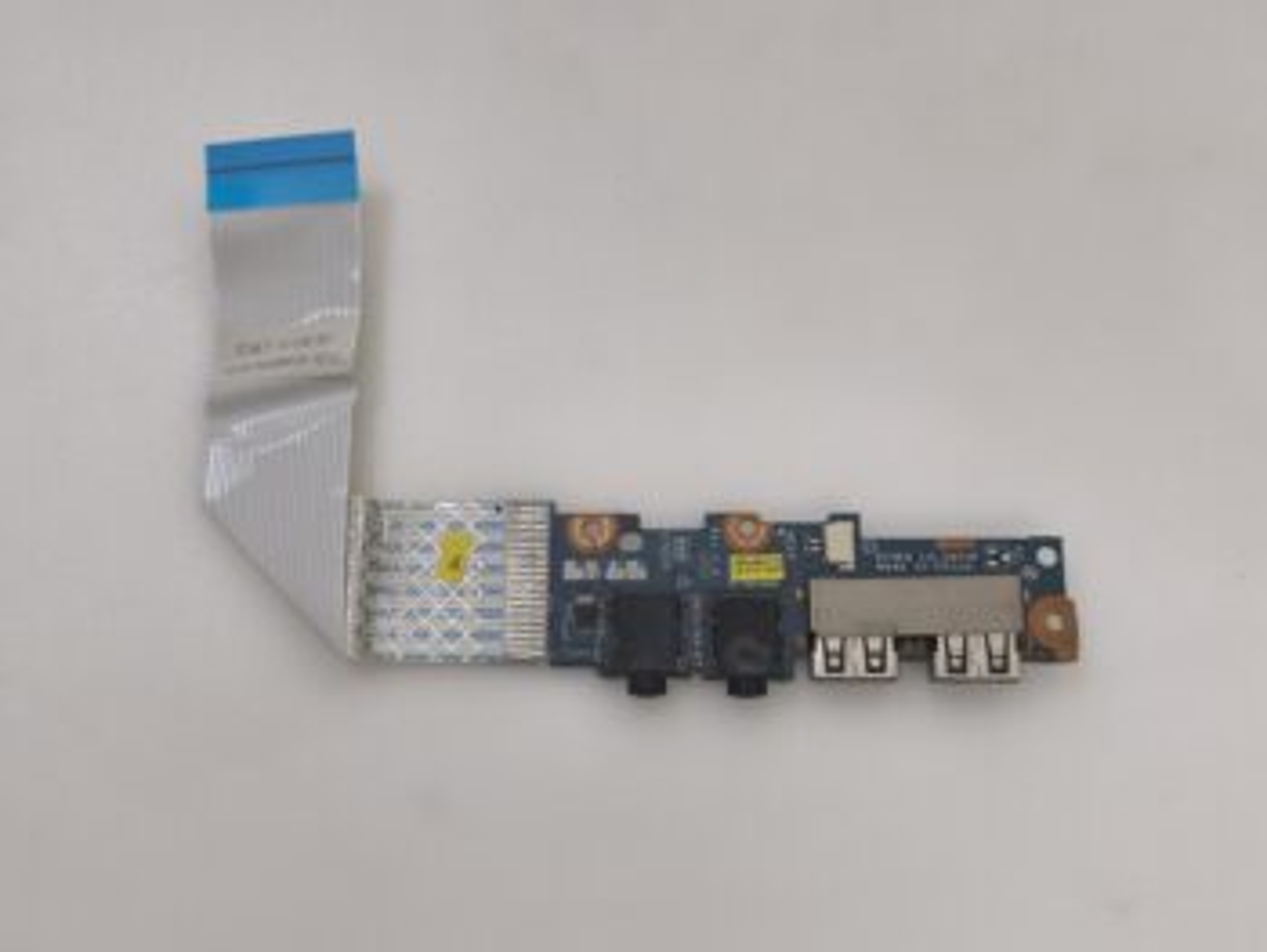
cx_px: 634
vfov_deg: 40.7
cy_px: 476
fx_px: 1282
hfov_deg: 52.6
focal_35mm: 35
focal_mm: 6.57
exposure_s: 1/50
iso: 250
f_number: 1.6
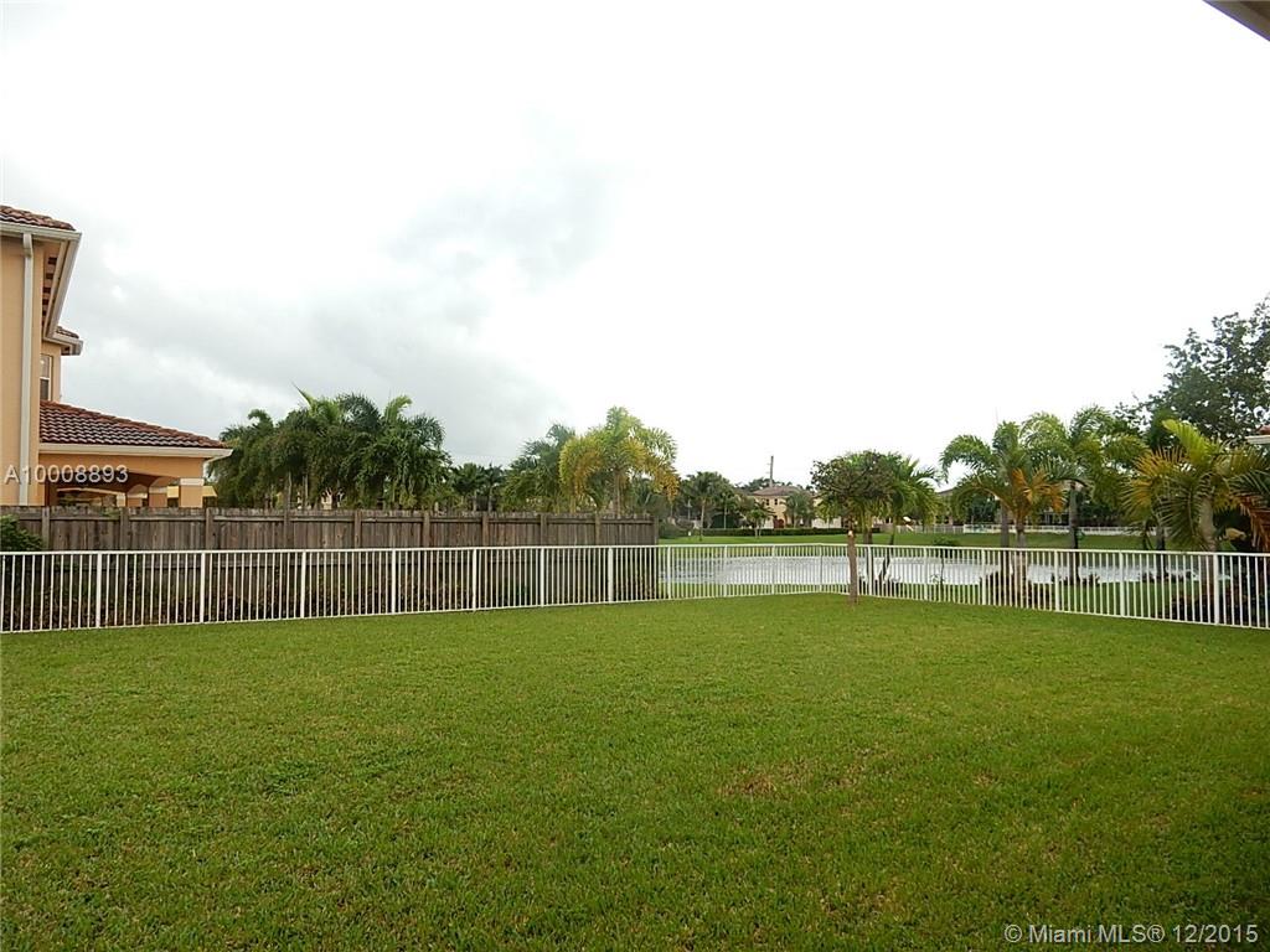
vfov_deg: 54.9
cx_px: 635
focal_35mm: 25
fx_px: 917
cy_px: 476
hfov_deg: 69.4
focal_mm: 4.5
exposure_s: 1/320
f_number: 3.7
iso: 125
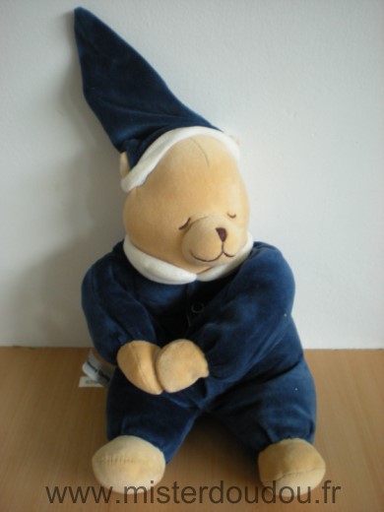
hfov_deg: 37.7
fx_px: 562
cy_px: 256
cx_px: 192
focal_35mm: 38
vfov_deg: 49.0
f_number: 3.1
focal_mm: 6.3
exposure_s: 1/8
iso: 222
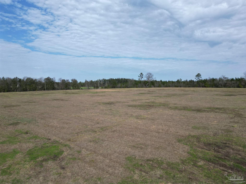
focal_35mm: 24
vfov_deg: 56.8
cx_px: 123
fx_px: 171
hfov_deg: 71.6
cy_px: 92
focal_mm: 6.72
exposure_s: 1/3000
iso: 110
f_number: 1.7
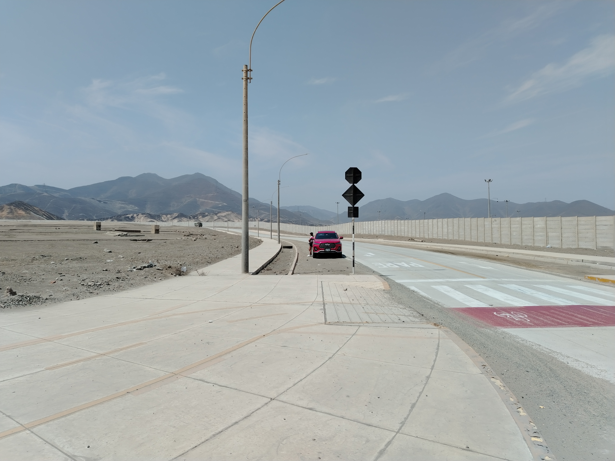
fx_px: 426
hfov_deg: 71.6
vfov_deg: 56.8
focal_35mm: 24
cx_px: 308
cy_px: 230
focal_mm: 5.25
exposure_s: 1/1599
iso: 100
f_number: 1.75
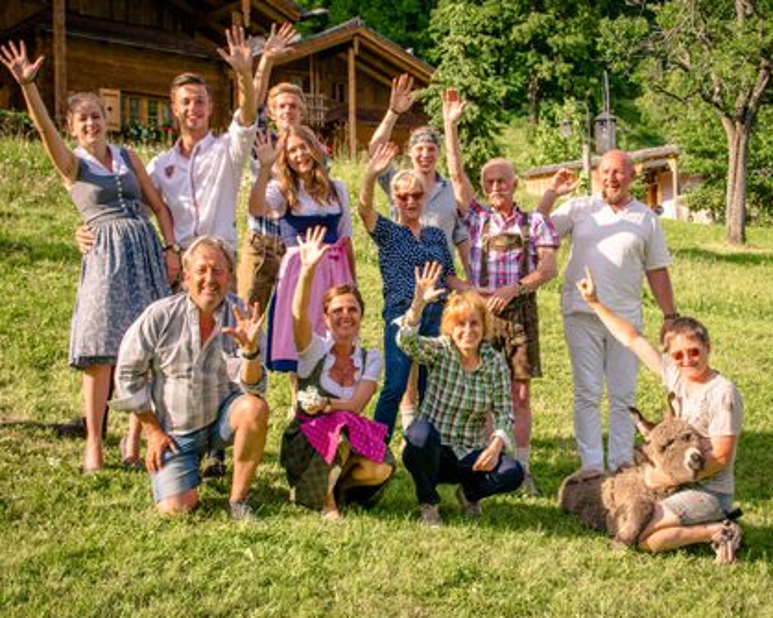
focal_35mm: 55
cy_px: 313
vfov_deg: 27.6
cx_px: 441
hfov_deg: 34.1
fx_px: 1258
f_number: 5
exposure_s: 1/320
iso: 100
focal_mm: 32
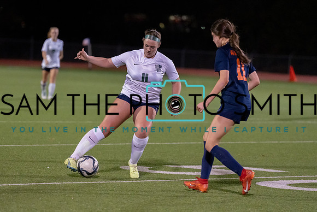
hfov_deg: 10.4
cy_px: 124
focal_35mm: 198
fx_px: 1742
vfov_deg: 7.0
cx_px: 123
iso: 4000
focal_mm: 152
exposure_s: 1/1000
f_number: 2.8
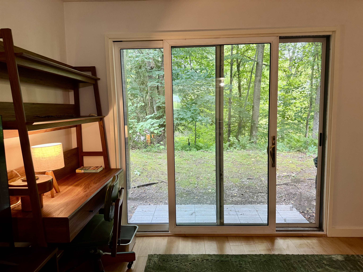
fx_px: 252
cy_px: 136
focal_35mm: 24
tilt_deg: -6.8
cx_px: 182
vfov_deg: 56.8
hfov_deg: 71.6
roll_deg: +0.6
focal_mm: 6.76
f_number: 1.78
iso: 160
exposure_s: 1/61
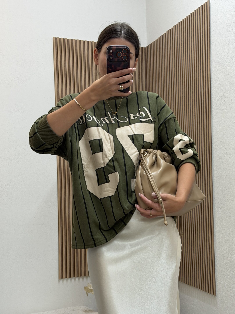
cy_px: 183
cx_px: 135
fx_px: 516
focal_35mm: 57
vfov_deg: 33.7
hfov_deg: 25.6
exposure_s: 1/112
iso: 100
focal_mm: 6.76
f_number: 1.78
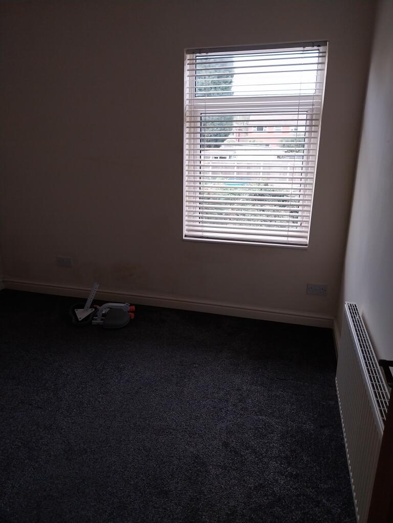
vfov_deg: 67.3
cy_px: 262
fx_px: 394
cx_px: 196
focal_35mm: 26
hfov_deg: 53.1
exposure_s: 1/60
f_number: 1.8
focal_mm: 4
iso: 125
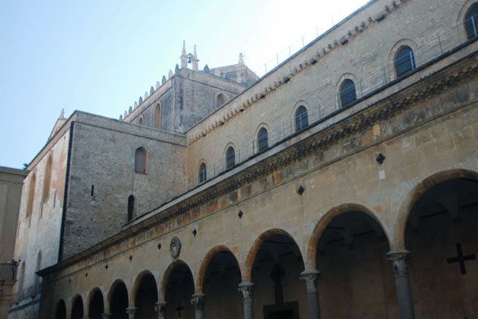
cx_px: 241
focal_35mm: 37
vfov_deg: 36.0
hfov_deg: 51.9
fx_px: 491
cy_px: 160
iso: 200
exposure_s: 1/320
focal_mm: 24
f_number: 3.8
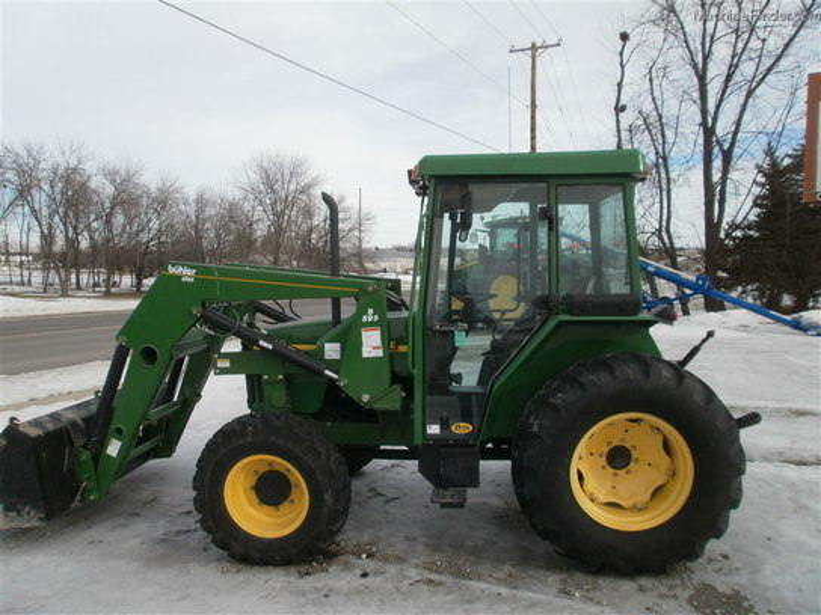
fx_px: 617
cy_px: 308
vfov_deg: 53.1
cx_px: 410
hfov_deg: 67.3
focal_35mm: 26
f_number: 7.8
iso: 100
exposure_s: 1/200
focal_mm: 4.65
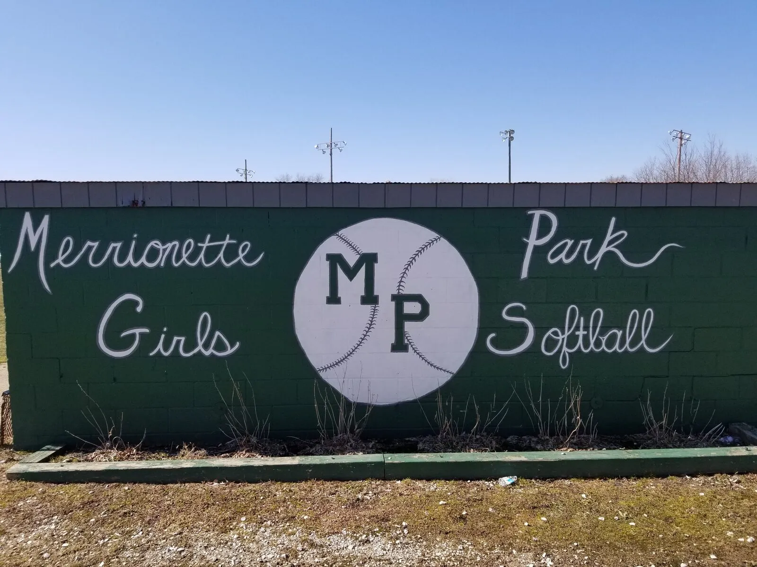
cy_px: 284
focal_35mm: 26
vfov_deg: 53.1
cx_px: 378
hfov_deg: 67.3
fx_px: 569
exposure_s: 1/1932
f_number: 1.7
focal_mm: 4.25
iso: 50
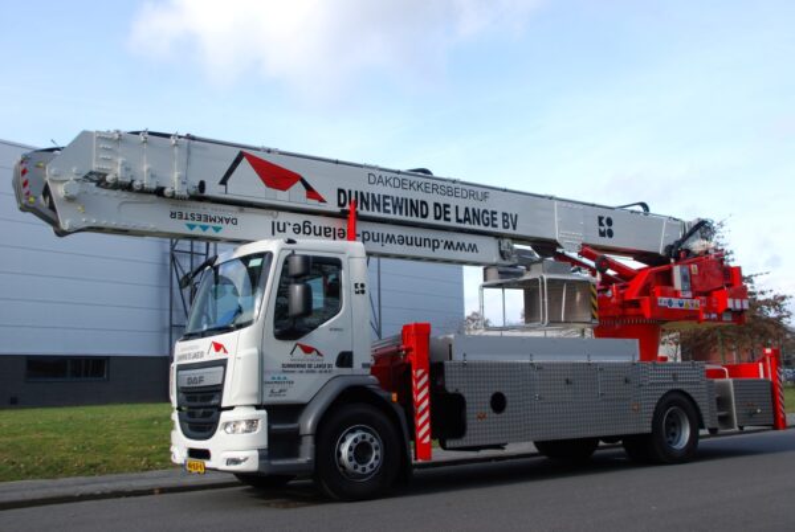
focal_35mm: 38
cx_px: 398
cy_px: 266
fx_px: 829
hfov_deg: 51.2
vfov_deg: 35.6
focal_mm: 25
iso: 100
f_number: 6.3
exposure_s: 1/160
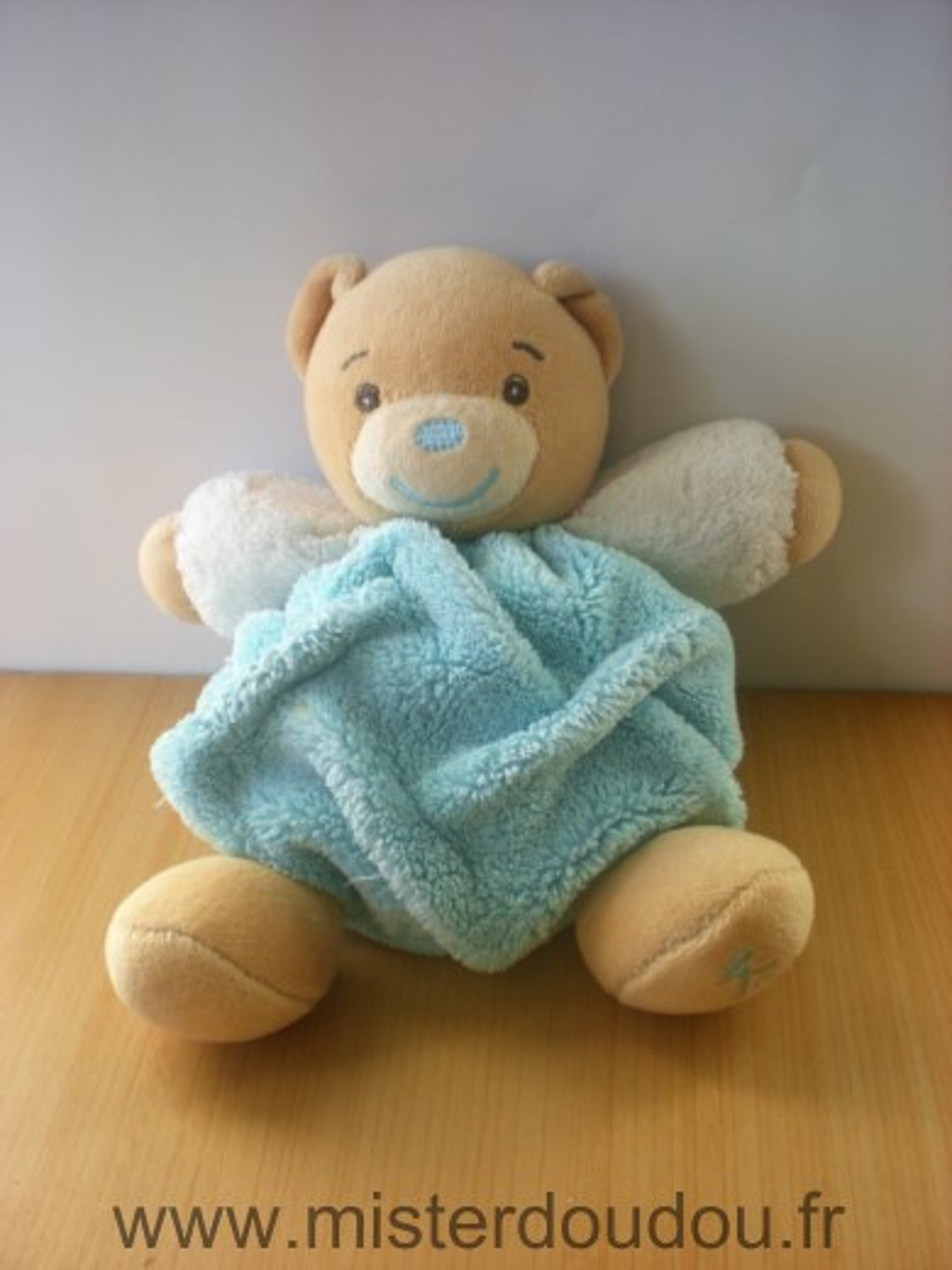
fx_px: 1393
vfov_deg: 49.0
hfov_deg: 37.7
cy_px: 635
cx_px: 476
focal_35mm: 38
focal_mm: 6.3
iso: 64
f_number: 3.1
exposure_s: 1/116
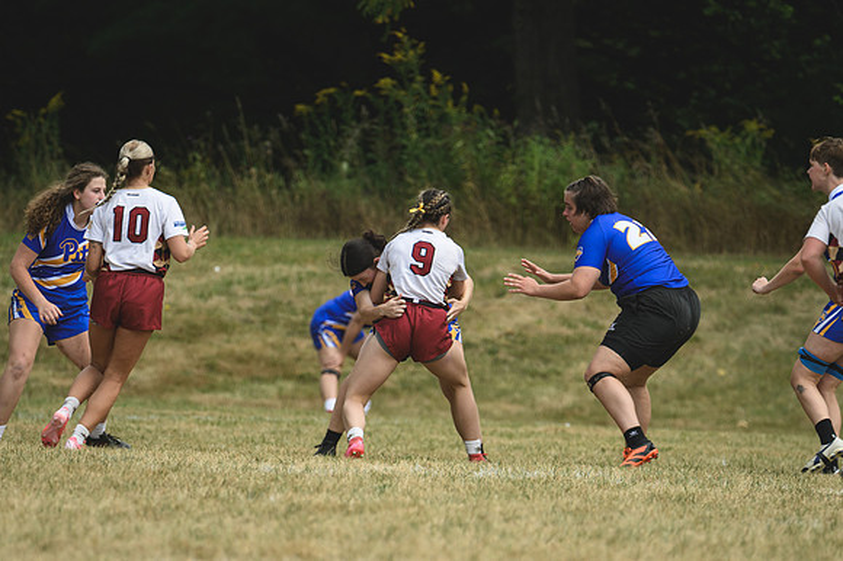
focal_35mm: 825
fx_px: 19307
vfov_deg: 1.7
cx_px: 422
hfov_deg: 2.5
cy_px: 280
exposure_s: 1/1000
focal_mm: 550
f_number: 6.3
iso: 360
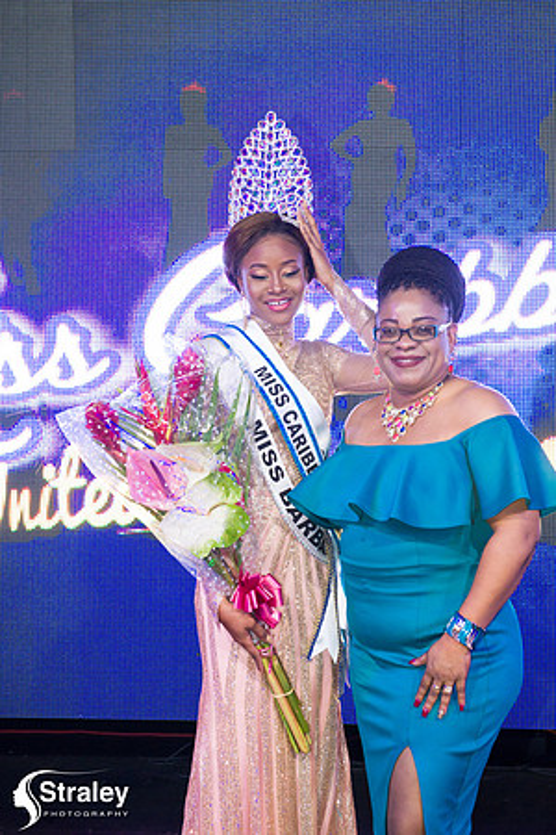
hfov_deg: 21.9
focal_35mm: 62
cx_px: 278
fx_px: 1436
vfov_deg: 32.4
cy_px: 418
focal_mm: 62
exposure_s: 1/160
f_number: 5
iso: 4000
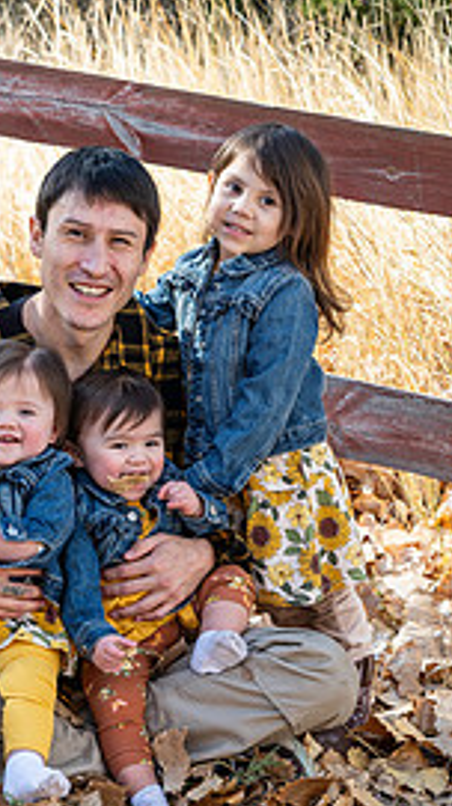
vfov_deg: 21.2
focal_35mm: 101
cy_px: 404
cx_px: 101
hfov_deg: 11.9
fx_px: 2157
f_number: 5
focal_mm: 58
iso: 100
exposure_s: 1/125
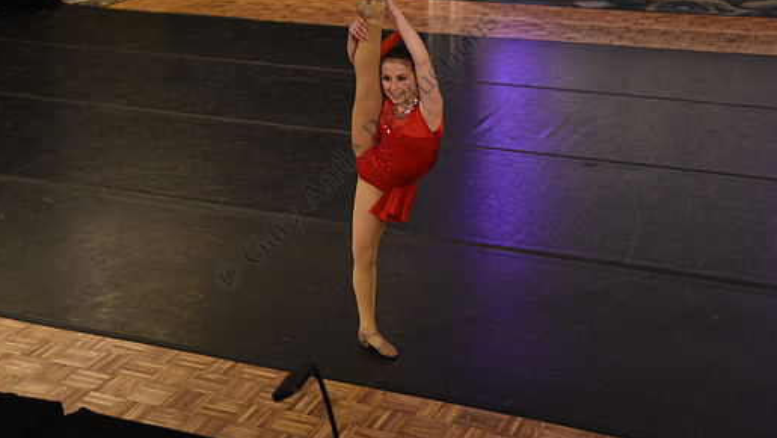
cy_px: 152
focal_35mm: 59
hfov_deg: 35.4
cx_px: 359
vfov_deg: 20.3
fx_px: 1216
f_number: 3.5
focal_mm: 50
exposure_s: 1/400
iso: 2500
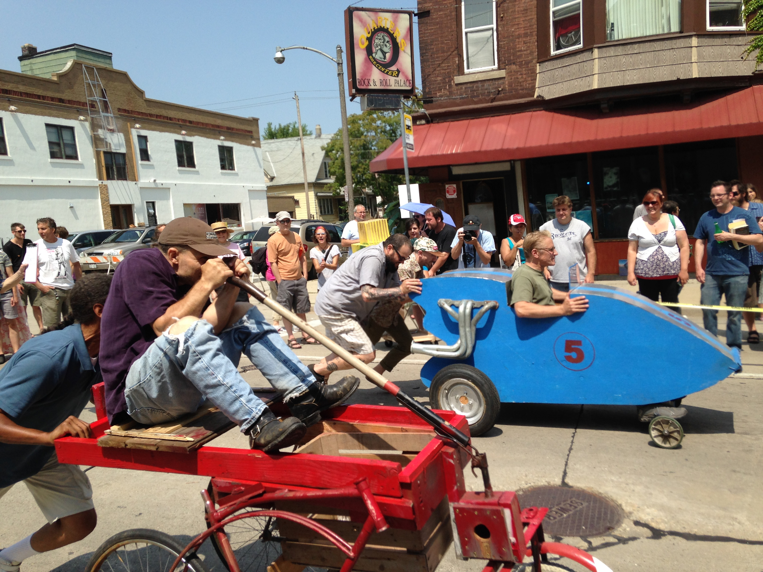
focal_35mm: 33
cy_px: 286
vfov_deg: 42.9
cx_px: 382
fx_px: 727
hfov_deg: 55.4
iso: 50
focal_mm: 4.12
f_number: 2.4
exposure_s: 1/1323
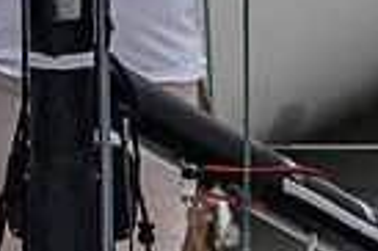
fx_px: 7341
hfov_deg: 2.9
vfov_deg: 2.0
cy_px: 498
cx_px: 698
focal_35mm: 700
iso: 400
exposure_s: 1/800
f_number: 6.3
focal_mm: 165
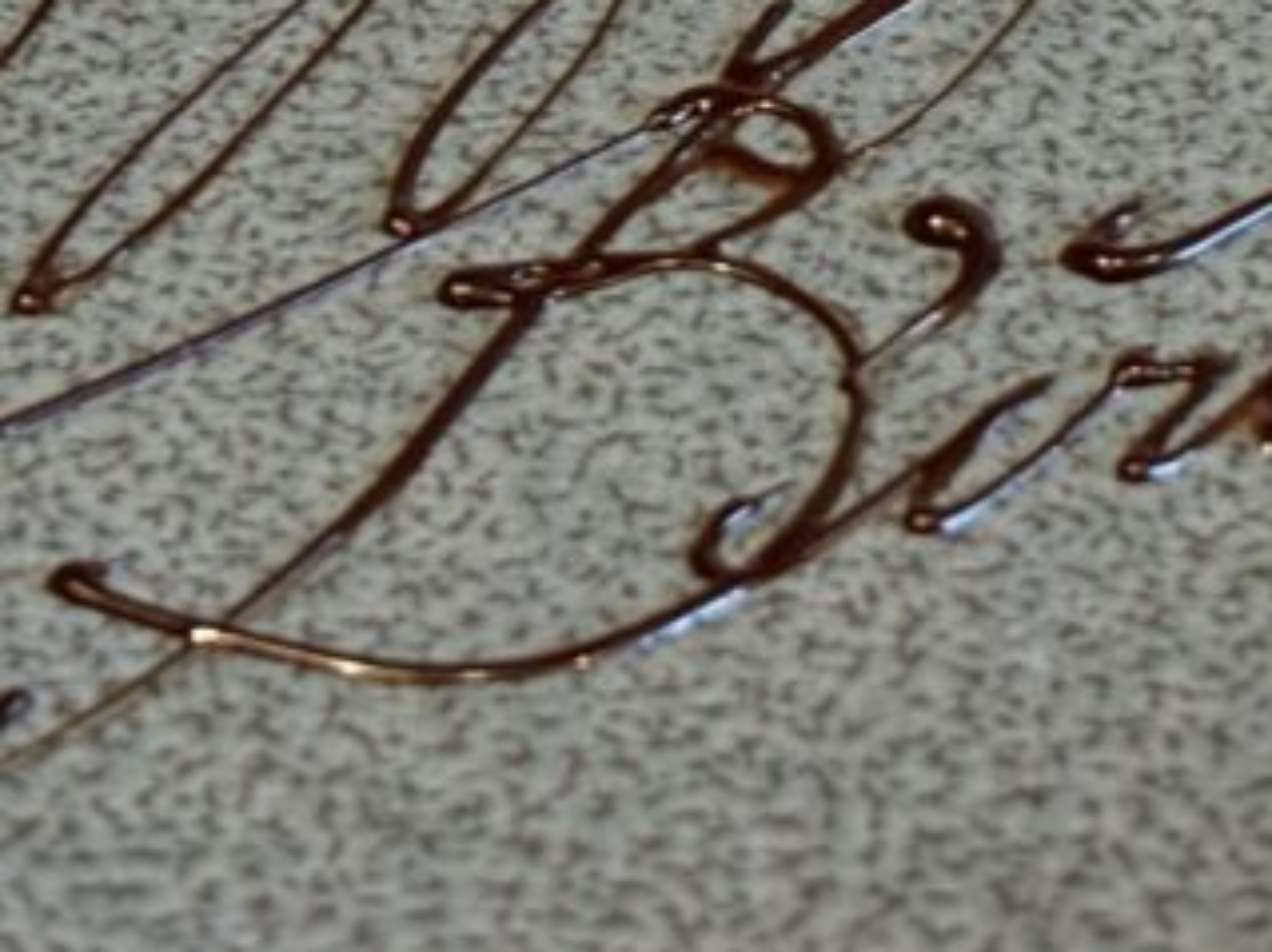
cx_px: 893
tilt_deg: -32.7
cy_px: -526
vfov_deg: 8.7
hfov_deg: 11.8
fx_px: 6134
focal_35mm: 167
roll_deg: +0.4
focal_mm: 5.96
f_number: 1.6
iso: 80
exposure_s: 1/60
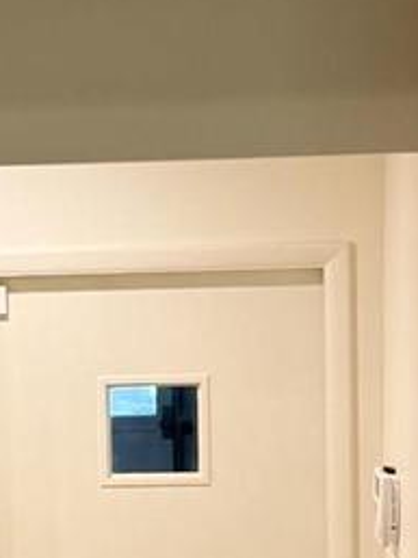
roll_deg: +2.2
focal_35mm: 143
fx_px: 2306
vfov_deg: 13.5
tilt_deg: -8.4
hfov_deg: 10.3
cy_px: 608
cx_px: 28
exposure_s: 1/60
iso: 160
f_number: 1.78
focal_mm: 6.76
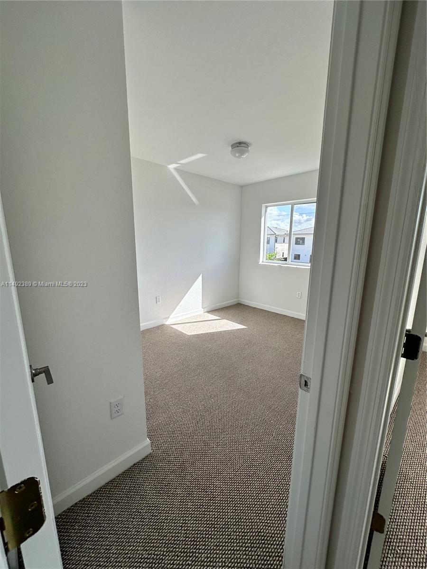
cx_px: 214
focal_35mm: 14
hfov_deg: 85.7
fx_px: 230
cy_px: 284
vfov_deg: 102.1
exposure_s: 1/191
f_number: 2.2
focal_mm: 2.22
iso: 40
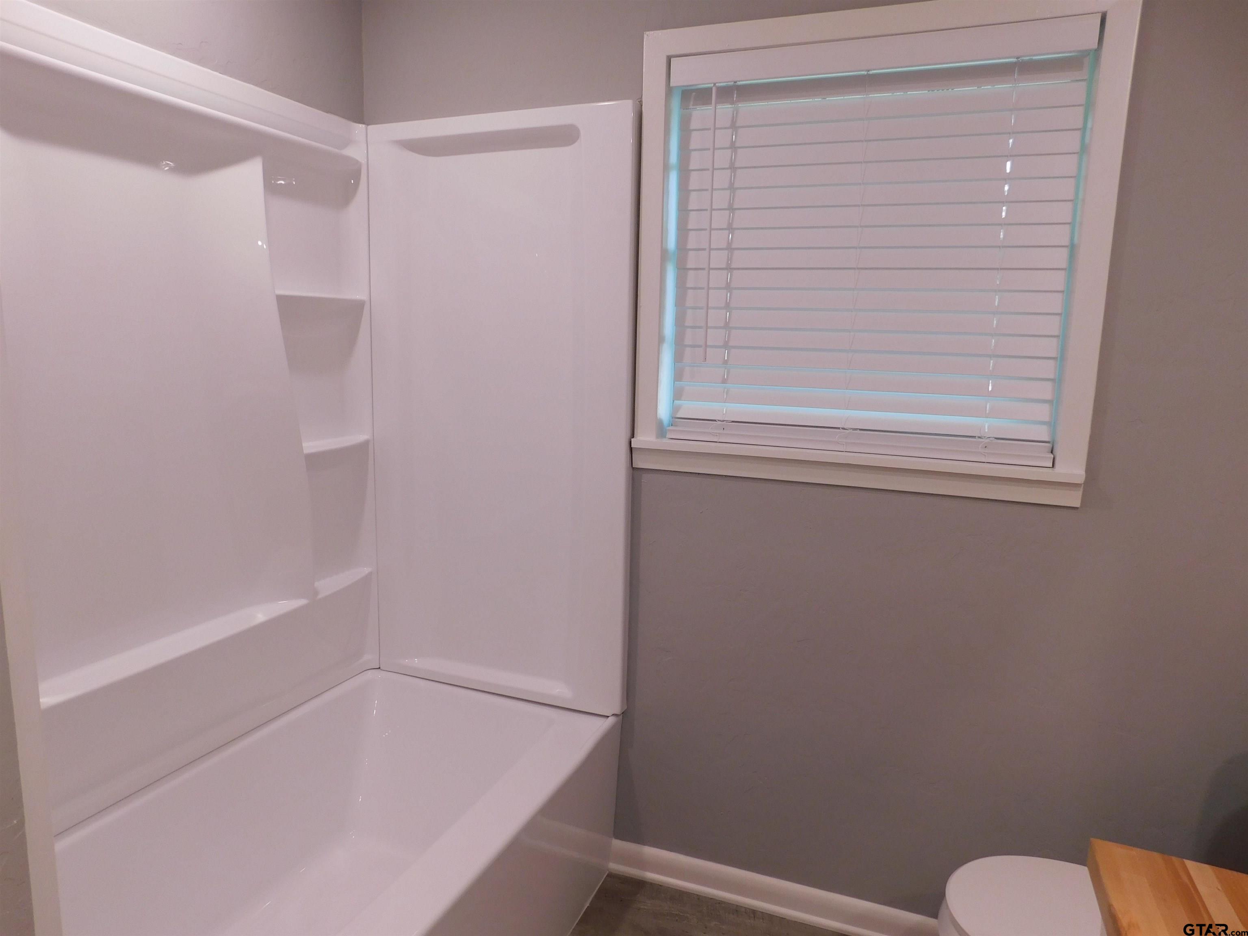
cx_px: 624
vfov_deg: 58.9
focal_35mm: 23
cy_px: 468
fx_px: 829
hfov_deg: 73.9
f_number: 3
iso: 125
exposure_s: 1/30
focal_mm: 4
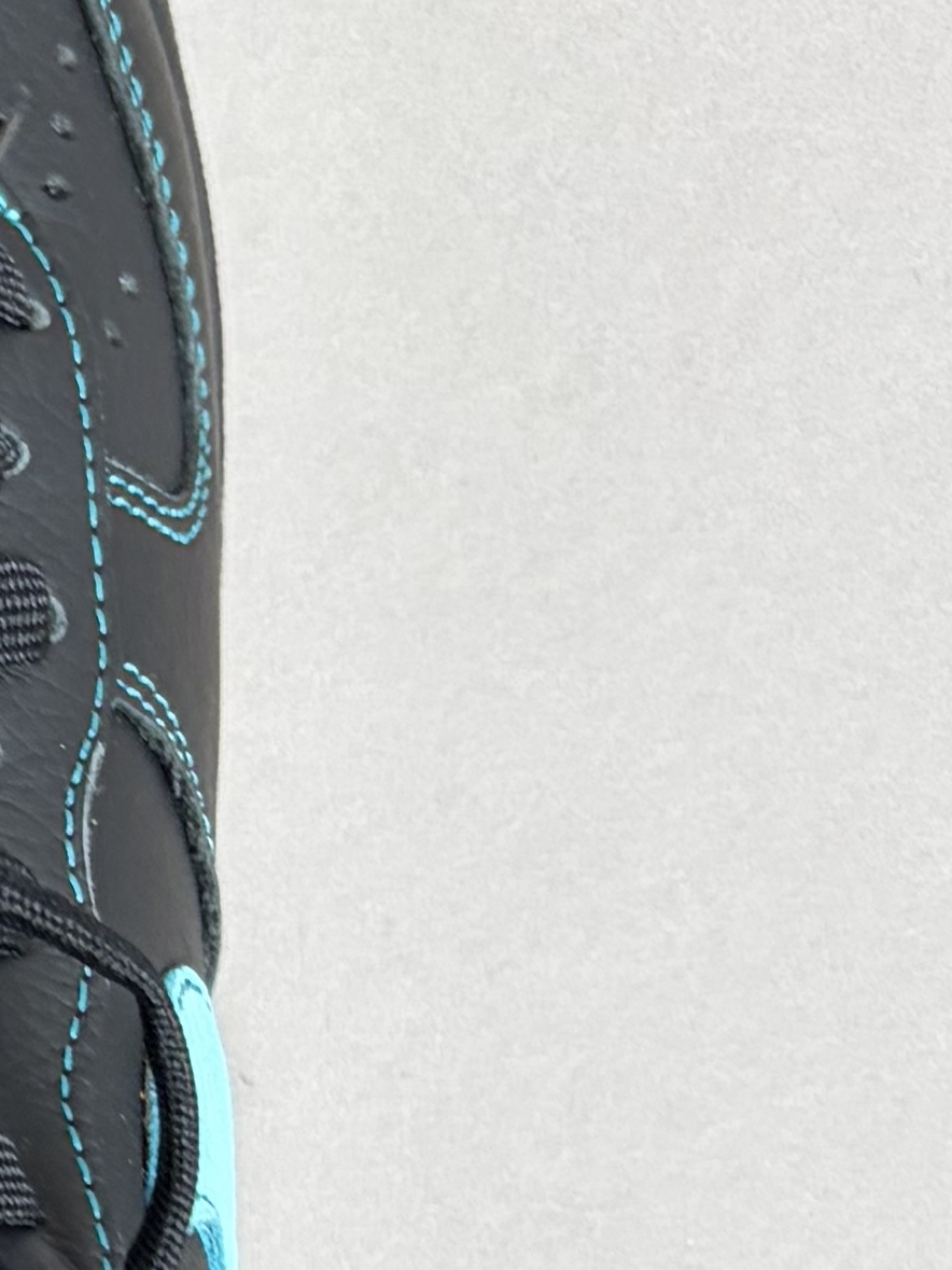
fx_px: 4621
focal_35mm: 126
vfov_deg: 15.2
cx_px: -1126
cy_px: 1429
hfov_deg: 10.5
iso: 100
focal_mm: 5.96
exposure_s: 1/100
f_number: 1.6
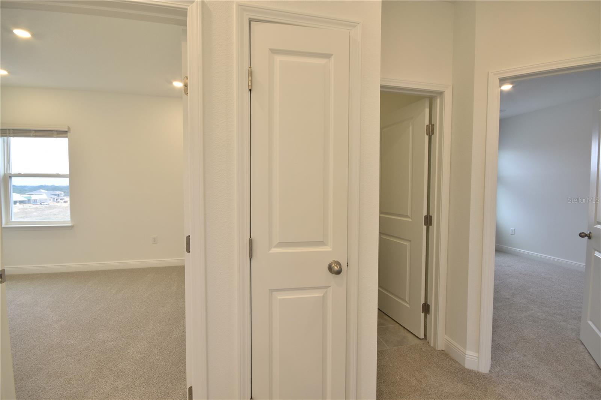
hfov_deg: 100.4
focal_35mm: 15
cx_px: 300
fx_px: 250
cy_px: 200
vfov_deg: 77.3
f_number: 10
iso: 250
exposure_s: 1/15
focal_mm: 10
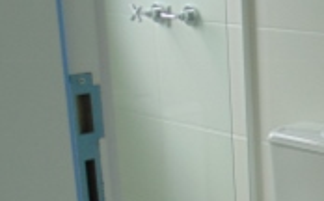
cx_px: 372
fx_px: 758
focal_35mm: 86
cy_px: 208
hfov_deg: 22.5
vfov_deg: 14.8
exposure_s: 1/250
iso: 80
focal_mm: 4
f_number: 3.1
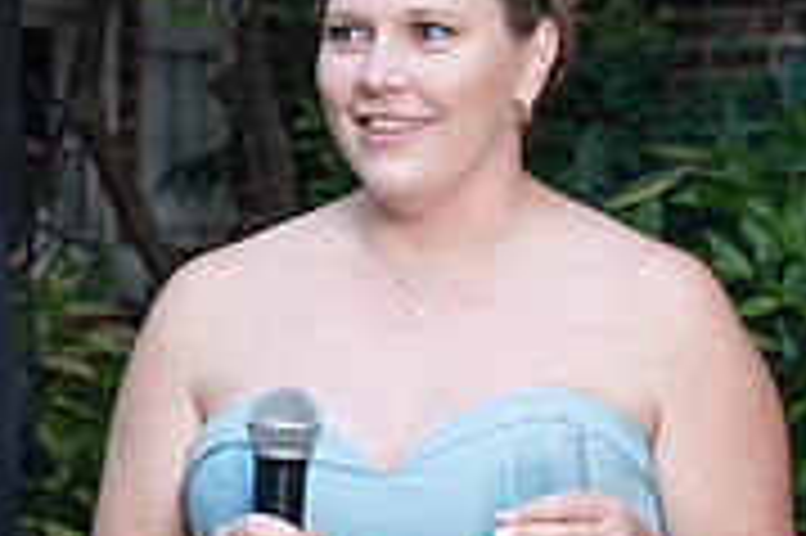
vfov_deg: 5.6
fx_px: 5503
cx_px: 427
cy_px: 290
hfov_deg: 8.4
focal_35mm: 246
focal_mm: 70
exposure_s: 1/250
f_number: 5.6
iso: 1250
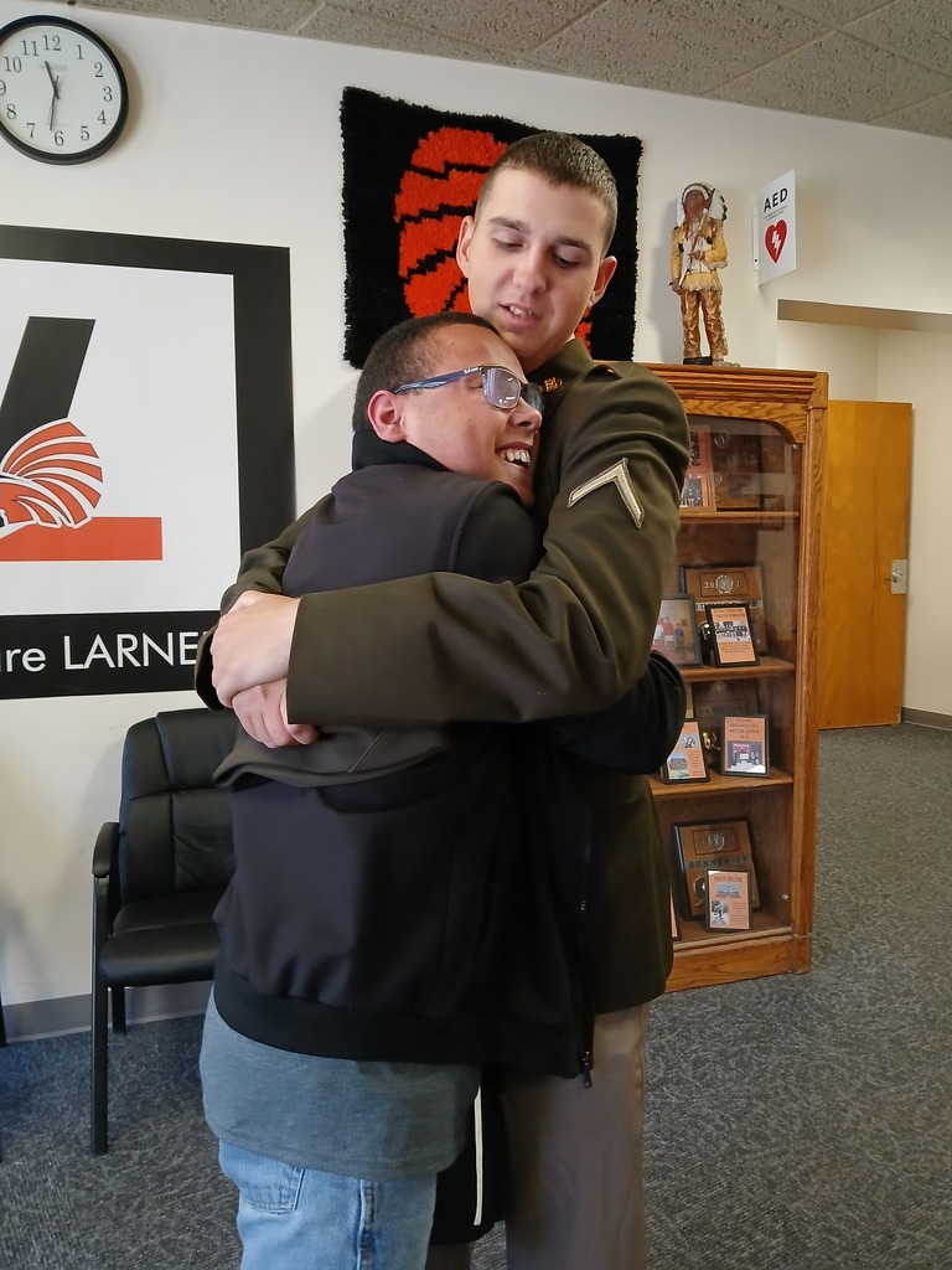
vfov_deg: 67.3
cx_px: 476
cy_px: 635
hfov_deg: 53.1
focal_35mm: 26
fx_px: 953
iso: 250
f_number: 1.8
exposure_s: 1/60
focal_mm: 3.98
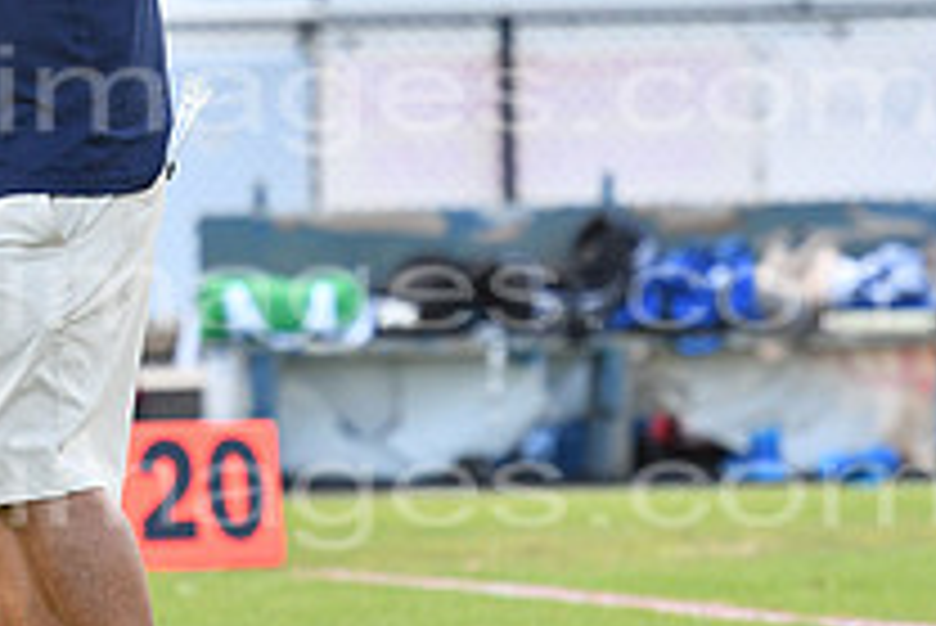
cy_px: 2
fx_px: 19565
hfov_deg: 2.7
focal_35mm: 752
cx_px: -72
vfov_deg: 1.8
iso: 800
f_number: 4
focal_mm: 180
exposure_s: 1/1600
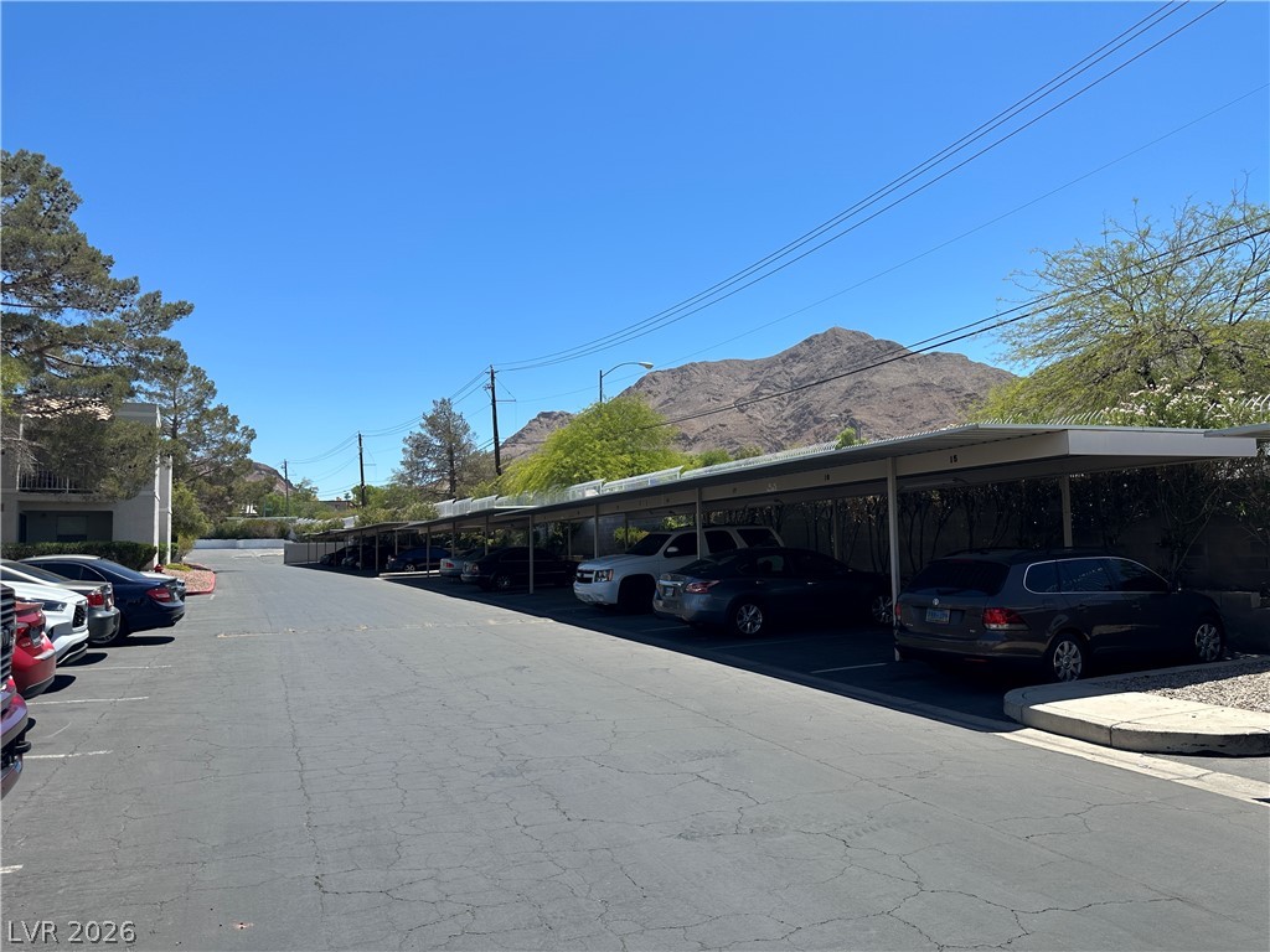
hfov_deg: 71.6
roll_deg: +0.7
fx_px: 881
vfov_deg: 56.8
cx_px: 635
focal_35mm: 24
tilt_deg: +4.5
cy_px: 476
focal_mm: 6.86
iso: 80
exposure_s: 1/4348
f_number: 1.78
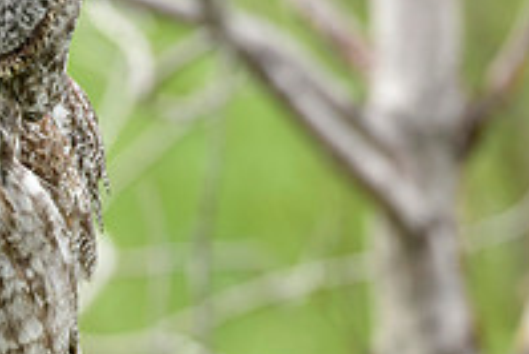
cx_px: -88
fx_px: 25763
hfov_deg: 1.2
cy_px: 267
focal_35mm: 1752
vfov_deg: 0.8
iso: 640
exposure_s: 1/500
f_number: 7.1
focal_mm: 600
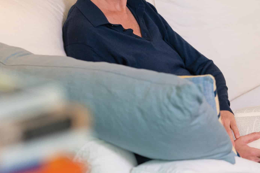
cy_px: 53
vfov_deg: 7.7
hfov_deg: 11.6
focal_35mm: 177
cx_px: 168
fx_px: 1277
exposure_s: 1/125
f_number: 2.8
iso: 640
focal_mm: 85
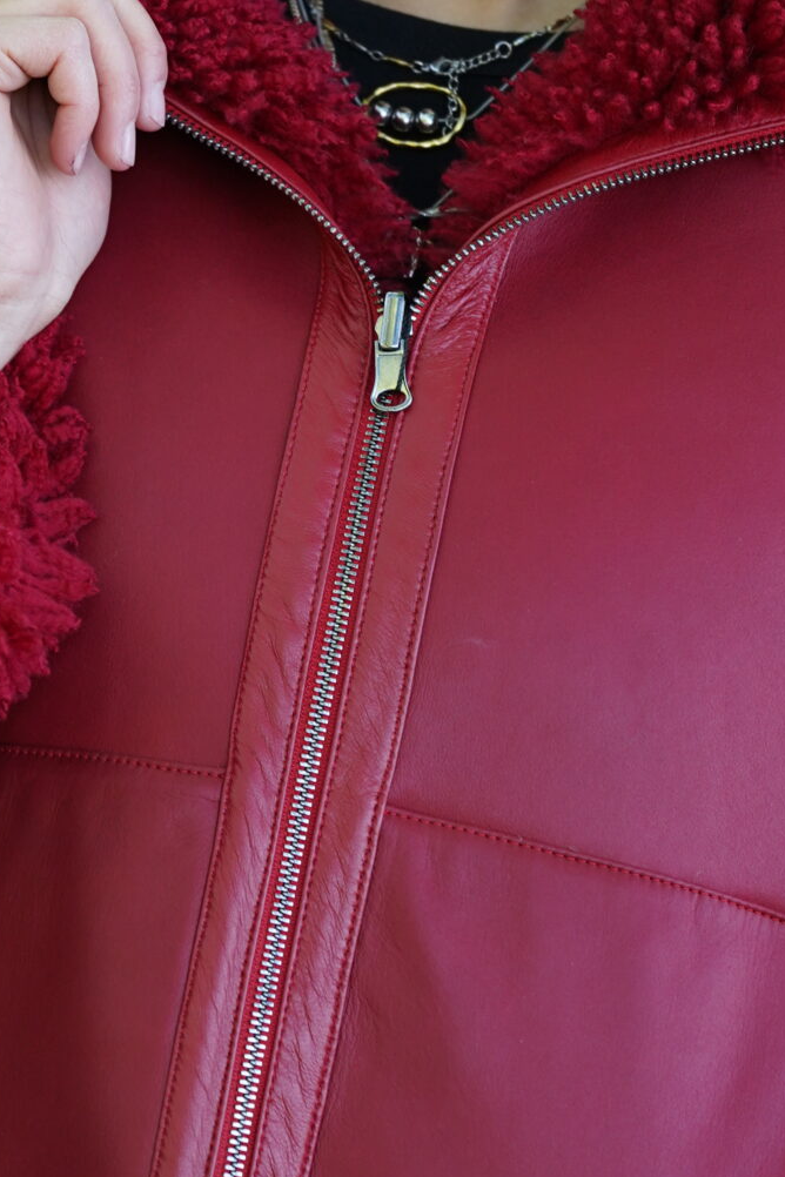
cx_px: 64
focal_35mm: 511
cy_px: 366
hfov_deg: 2.7
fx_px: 16713
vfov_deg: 4.0
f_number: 2.8
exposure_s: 1/320
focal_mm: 200
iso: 500
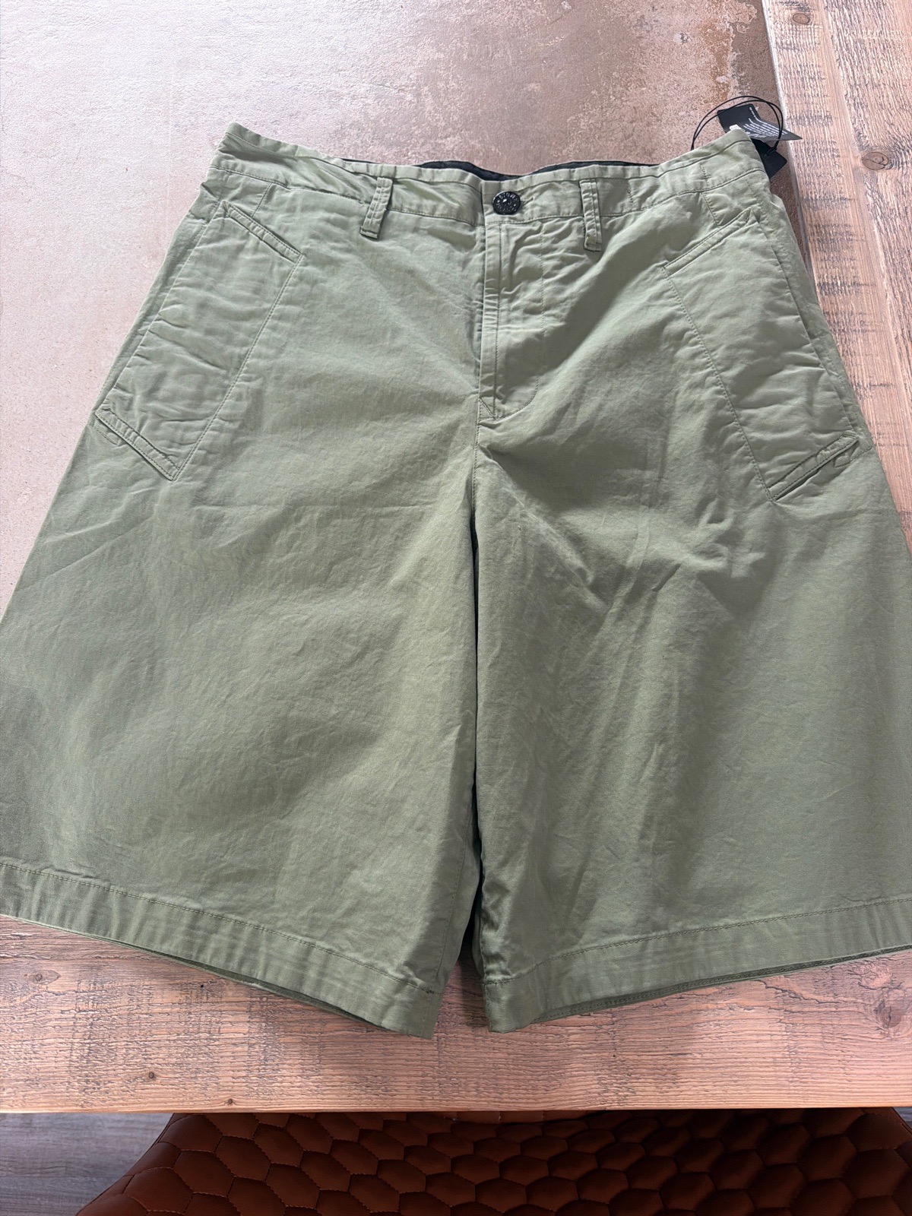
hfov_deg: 56.8
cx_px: 456
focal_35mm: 24
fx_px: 843
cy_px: 608
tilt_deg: -70.8
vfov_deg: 71.6
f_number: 1.78
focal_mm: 6.76
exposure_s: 1/66
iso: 200
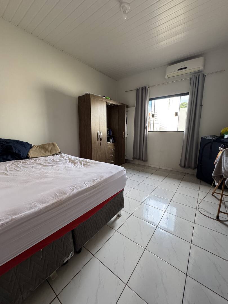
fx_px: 123
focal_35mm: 14
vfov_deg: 102.1
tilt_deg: -10.7
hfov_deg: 85.7
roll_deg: +0.4
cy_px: 152
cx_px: 114
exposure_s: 1/99
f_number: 2.2
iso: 250
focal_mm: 2.22
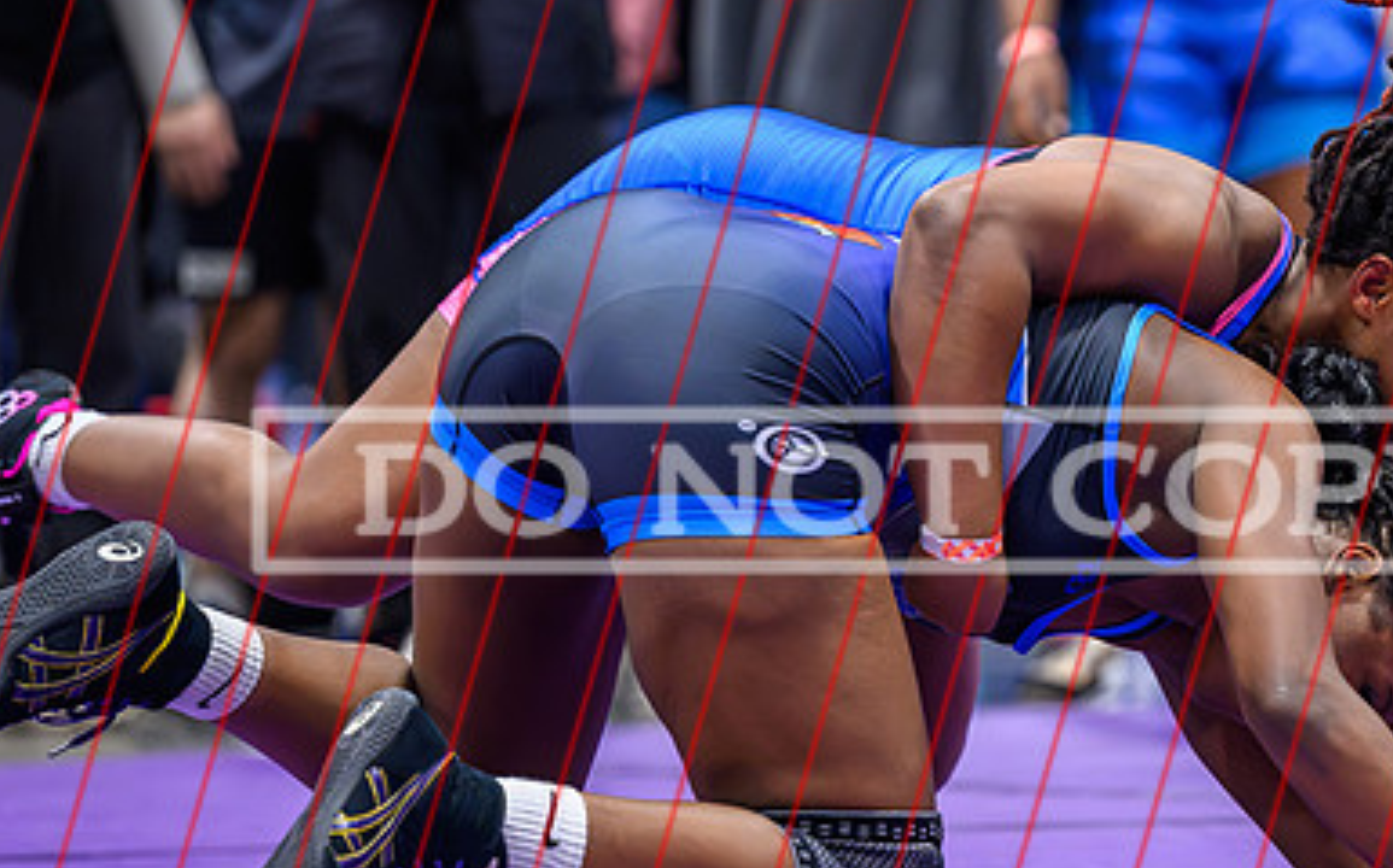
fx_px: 11229
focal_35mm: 296
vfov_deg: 4.4
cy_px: 325
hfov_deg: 7.1
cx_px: 1211
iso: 5000
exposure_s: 1/800
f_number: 2.8
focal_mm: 150
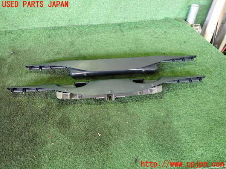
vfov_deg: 54.9
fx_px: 163
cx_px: 113
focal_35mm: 25
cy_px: 84
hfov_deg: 69.4
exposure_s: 1/30
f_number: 2
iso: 400
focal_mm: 4.5
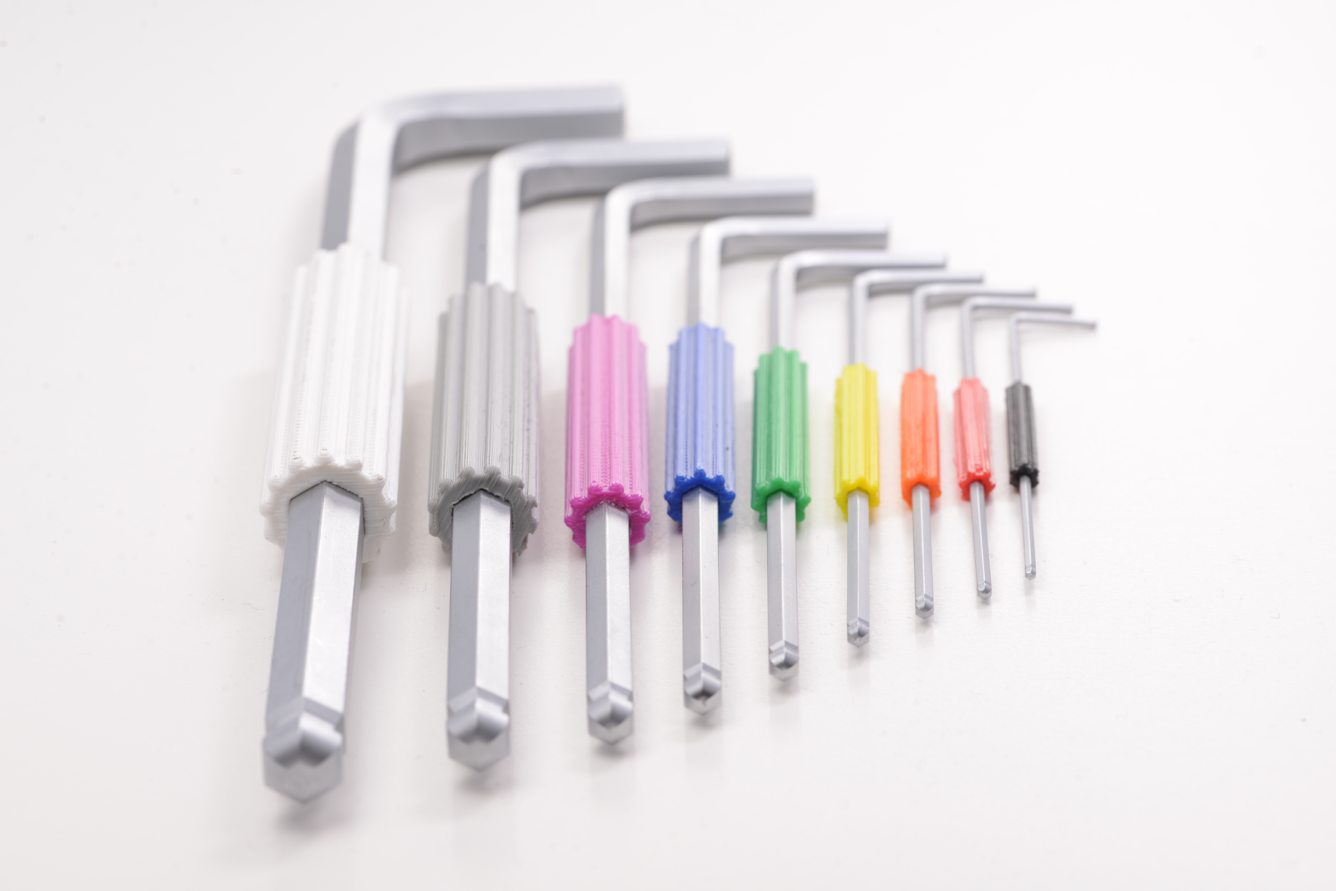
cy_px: 446
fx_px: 3896
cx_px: 668
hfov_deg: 19.5
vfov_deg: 13.0
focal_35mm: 105
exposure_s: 1/160
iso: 250
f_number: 16
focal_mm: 105
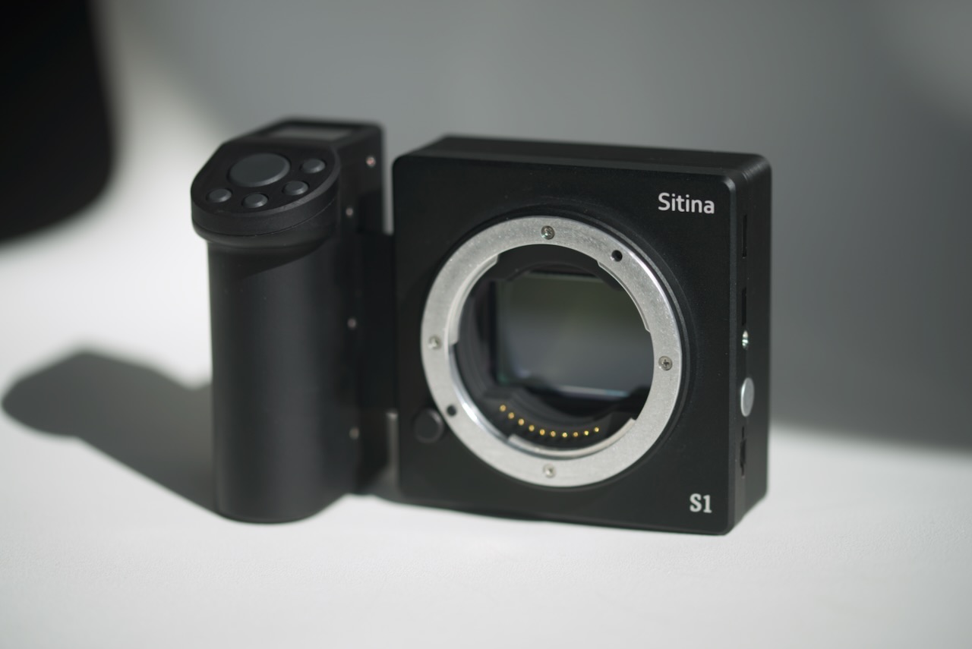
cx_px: 486
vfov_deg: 13.1
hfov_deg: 19.4
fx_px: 2836
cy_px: 324
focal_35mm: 105
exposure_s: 1/500
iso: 64
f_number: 4
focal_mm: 105
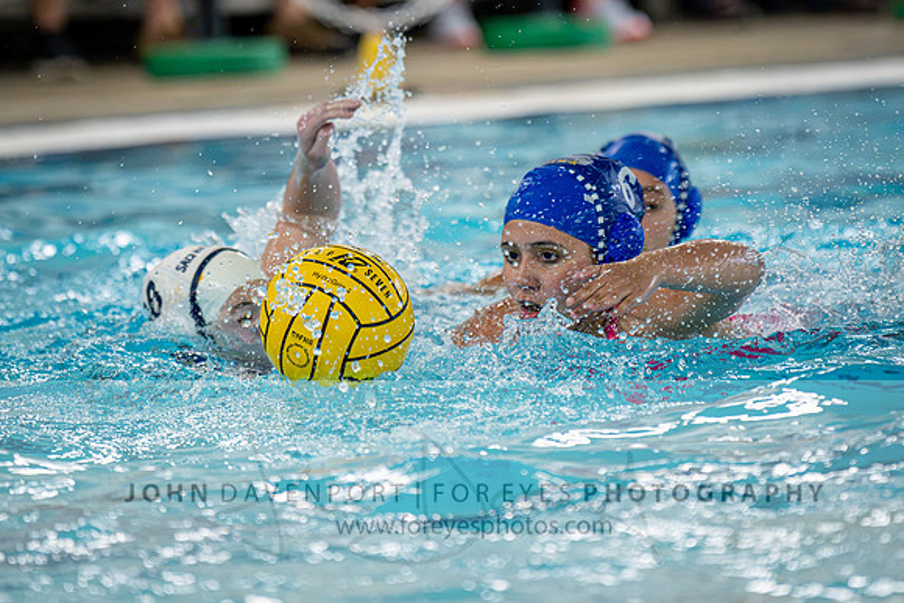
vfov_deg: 3.7
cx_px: 515
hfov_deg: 5.6
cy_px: 141
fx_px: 9219
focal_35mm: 367
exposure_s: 1/1000
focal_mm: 200
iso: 6400
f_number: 2.8
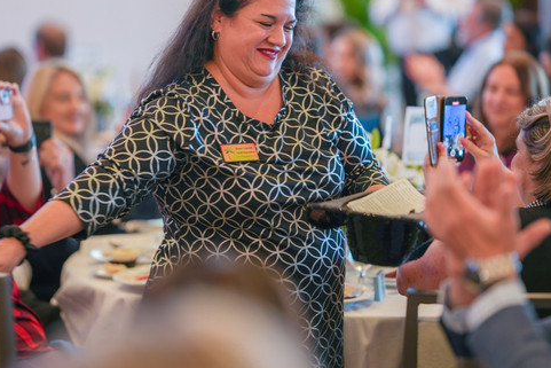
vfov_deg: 12.1
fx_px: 1730
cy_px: 145
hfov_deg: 18.1
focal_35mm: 113
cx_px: 260
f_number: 1.6
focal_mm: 85
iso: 320
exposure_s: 1/80
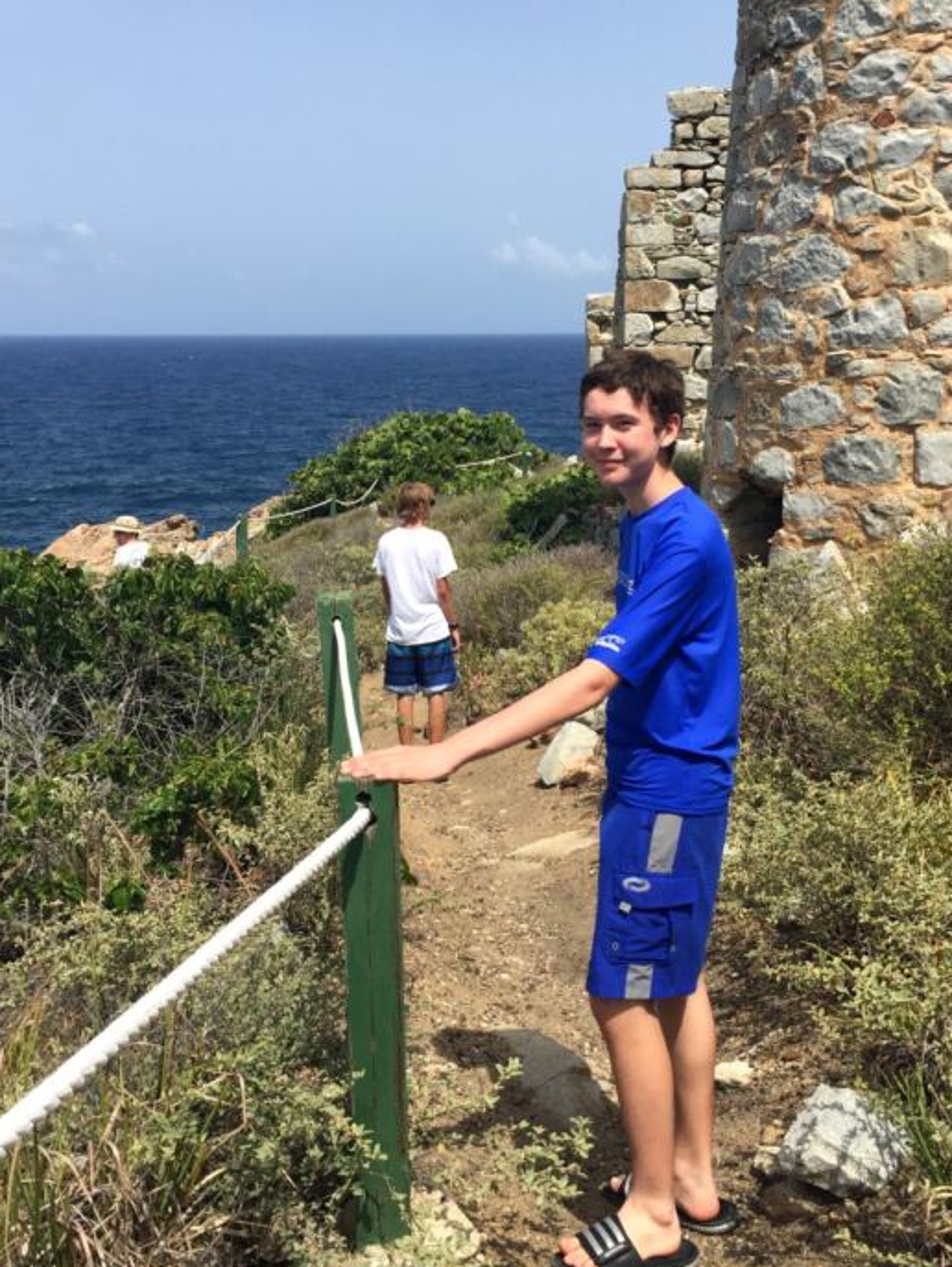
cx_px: 485
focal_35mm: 36
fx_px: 1319
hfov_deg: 39.7
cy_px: 634
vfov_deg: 51.3
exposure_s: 1/2083
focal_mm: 4.15
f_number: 2.2
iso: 32
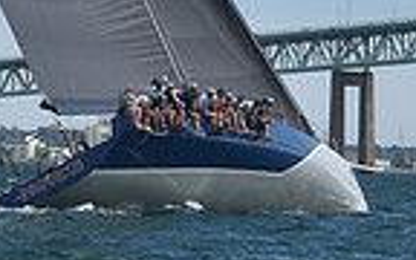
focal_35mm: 354
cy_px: -508
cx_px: 36
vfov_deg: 3.6
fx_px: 4013
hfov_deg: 5.9
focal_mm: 86
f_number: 7.1
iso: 320
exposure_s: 1/800
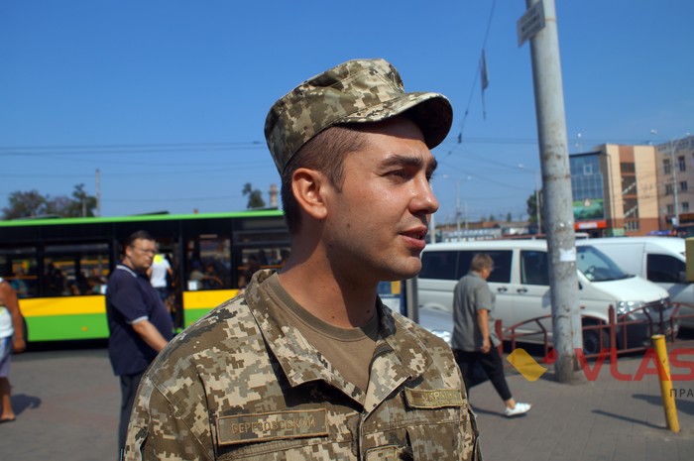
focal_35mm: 30
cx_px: 347
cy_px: 230
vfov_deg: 43.5
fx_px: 578
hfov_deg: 62.0
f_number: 5
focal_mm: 20
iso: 100
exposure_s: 1/1000
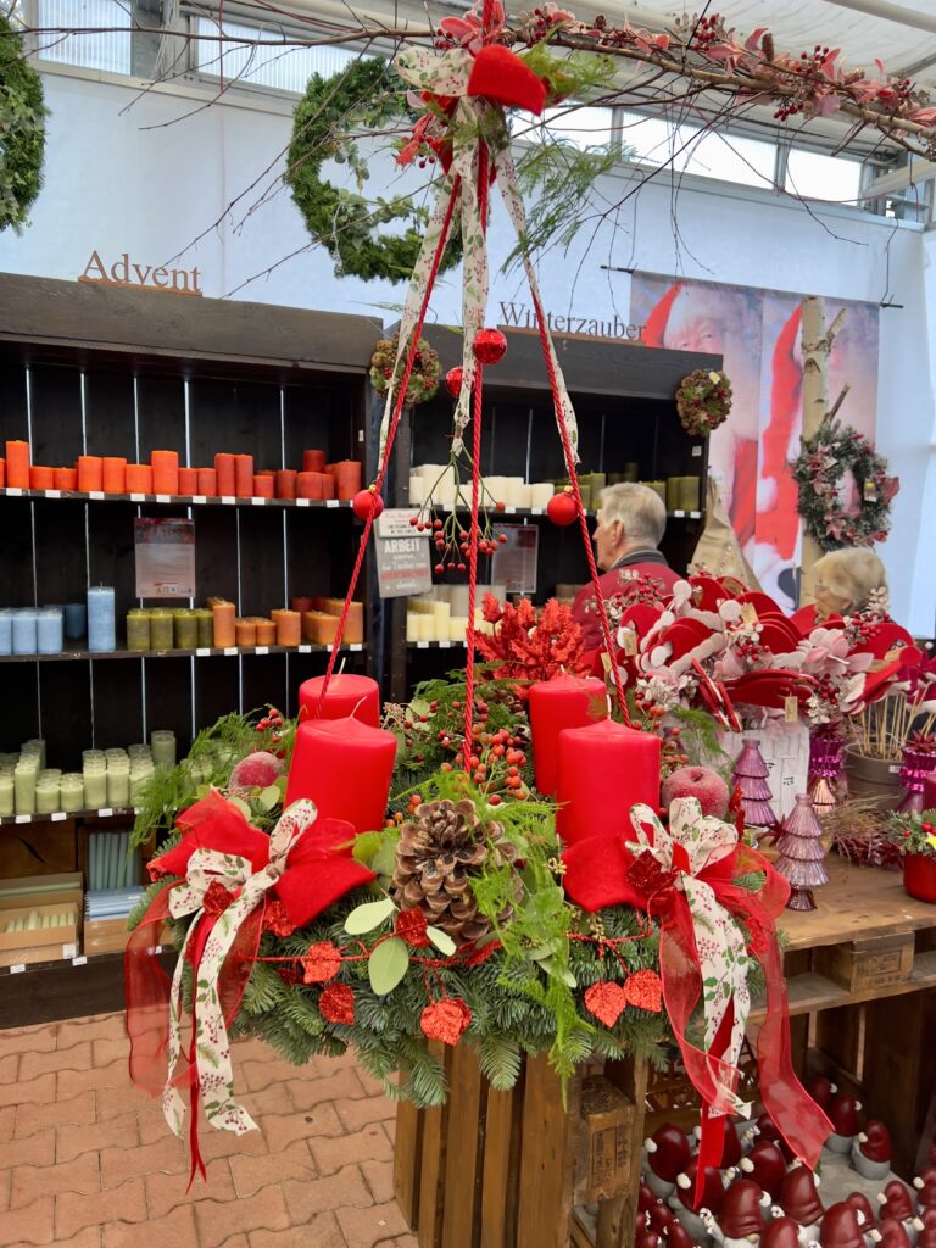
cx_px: 468
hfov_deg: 53.1
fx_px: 937
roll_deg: -1.3
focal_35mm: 26
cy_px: 624
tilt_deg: -4.4
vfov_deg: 67.3
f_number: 1.5
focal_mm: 5.7
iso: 64
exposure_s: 1/50
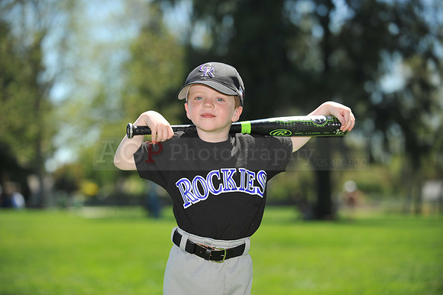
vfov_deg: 13.0
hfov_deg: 19.5
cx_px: 222
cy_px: 148
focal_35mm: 105
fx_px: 1291
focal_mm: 105
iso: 200
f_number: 4
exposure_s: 1/1250
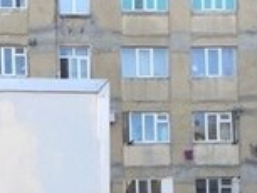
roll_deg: +0.8
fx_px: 929
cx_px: -45
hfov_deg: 15.2
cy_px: 330
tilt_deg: +0.6
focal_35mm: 125
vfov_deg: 11.2
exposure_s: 1/430
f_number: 2.2
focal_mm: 4.15
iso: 32
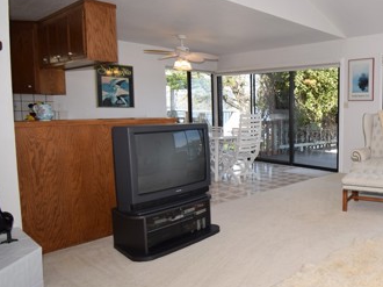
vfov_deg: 49.7
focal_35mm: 28
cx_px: 348
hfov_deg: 54.8
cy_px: 142
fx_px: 310
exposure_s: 1/200
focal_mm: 10
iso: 200
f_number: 5
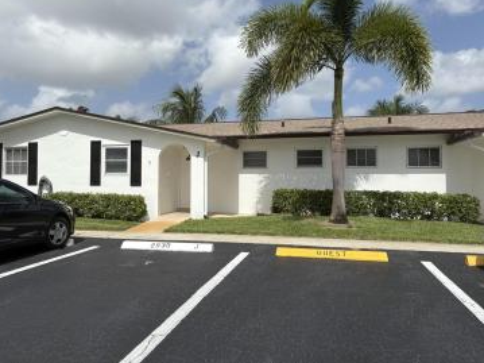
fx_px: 405
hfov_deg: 61.5
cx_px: 216
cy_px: 165
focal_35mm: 29
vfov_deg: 48.1
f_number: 1.6
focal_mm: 5.96
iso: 50
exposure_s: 1/6329
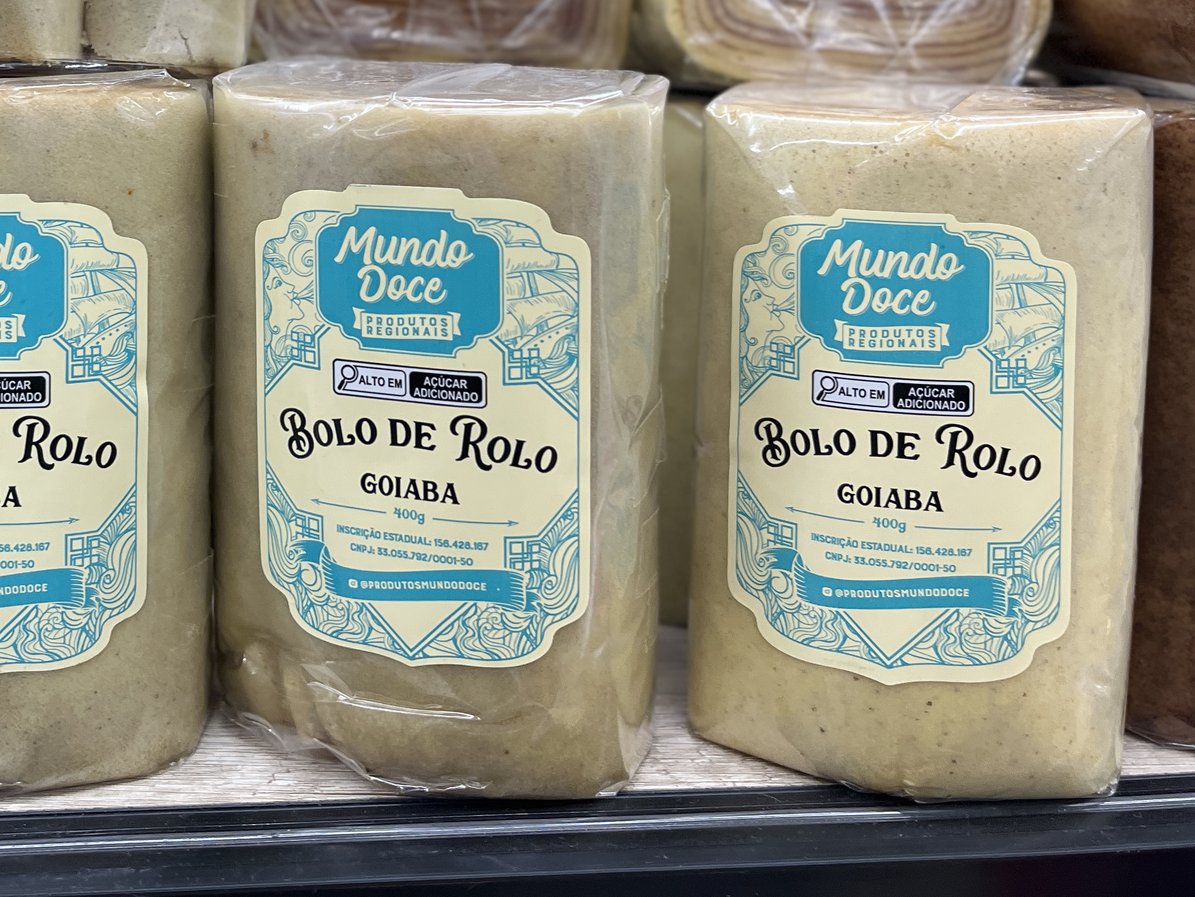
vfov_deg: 29.7
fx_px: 1623
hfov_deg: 39.6
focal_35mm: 47
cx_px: 330
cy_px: 100
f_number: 1.6
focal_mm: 5.1
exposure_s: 1/120
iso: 100
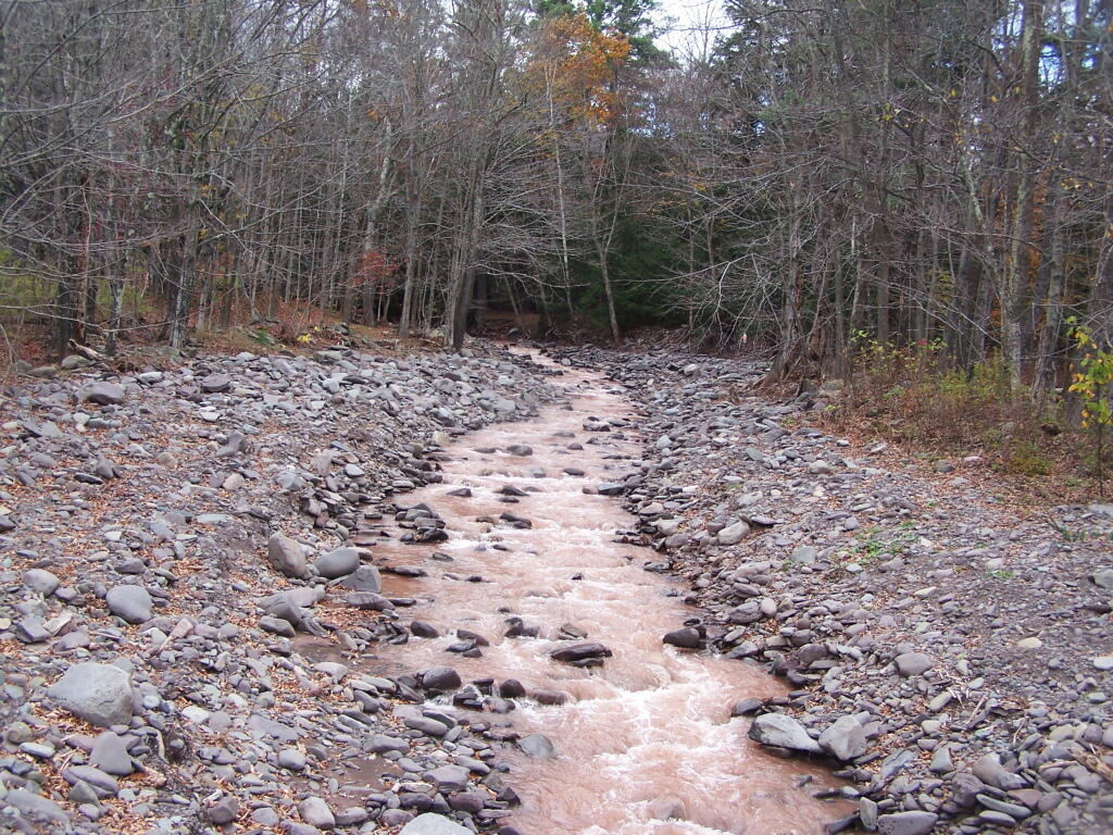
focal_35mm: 40
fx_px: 1286
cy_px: 418
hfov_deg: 46.8
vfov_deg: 36.0
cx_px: 556
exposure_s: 1/125
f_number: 2.8
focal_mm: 6.7
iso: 80
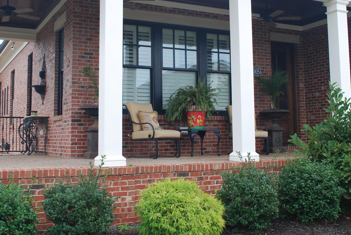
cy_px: 87
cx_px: 166
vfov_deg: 30.4
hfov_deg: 44.4
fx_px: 429
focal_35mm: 44
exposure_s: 1/125
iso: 125
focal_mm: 18
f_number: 5.6
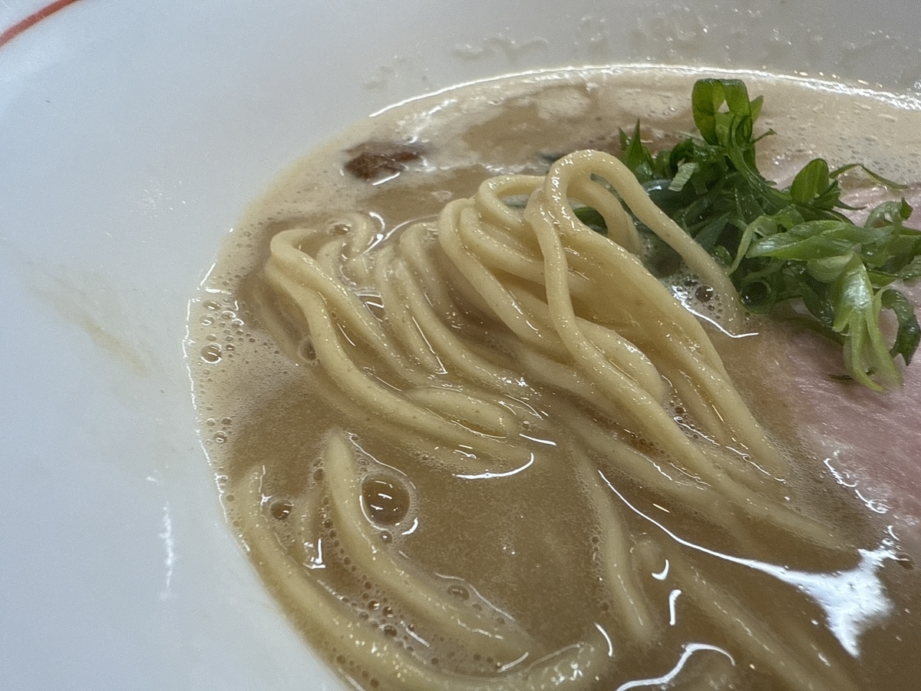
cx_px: 460
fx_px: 665
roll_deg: -1.5
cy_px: 346
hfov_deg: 69.4
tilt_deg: -44.3
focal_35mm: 25
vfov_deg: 54.9
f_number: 2.2
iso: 125
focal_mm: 2.22
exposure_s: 1/120
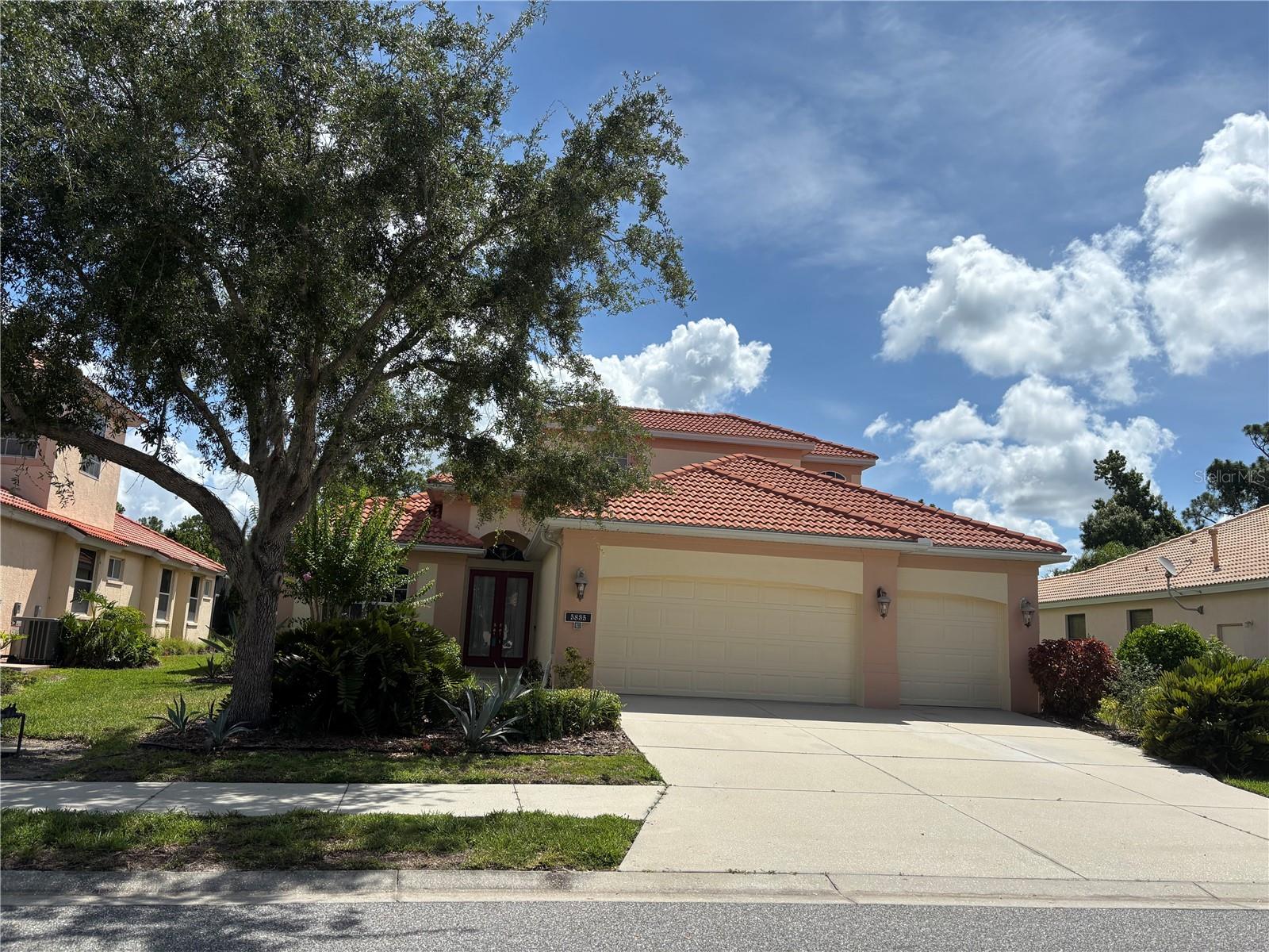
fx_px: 953
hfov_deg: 67.3
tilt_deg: +9.0
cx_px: 634
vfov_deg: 53.1
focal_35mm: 26
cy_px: 476
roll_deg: -2.5
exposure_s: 1/5952
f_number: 1.6
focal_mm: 5.96
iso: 50
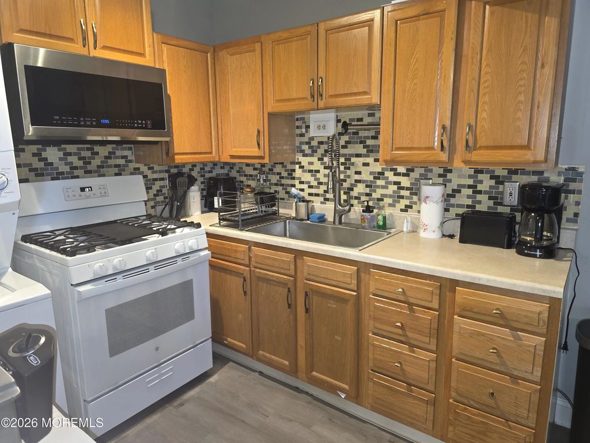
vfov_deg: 58.9
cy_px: 222
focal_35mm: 23
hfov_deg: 73.9
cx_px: 295
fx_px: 392
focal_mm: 6.3
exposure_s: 1/24
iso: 160
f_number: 1.7
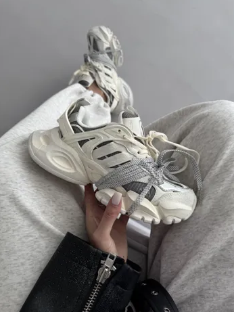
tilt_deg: -82.4
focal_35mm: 25
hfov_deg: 54.9
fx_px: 225
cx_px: 120
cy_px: 156
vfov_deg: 69.4
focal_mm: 6.76
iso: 80
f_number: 1.78
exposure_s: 1/345
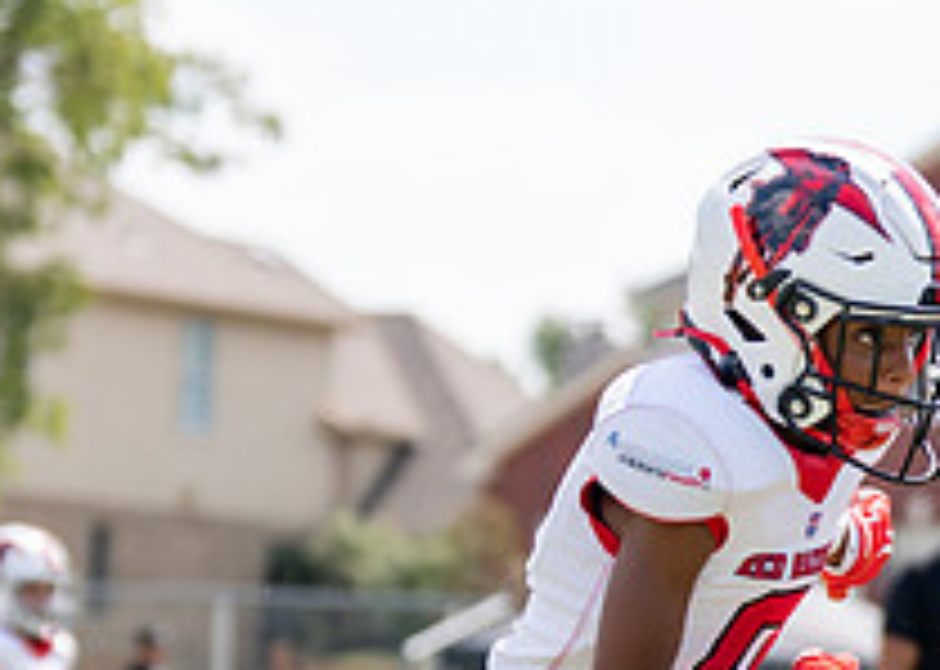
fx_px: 9071
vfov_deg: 4.2
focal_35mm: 340
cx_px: 914
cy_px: 739
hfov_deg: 5.9
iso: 200
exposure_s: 1/1600
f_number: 2.8
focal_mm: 87
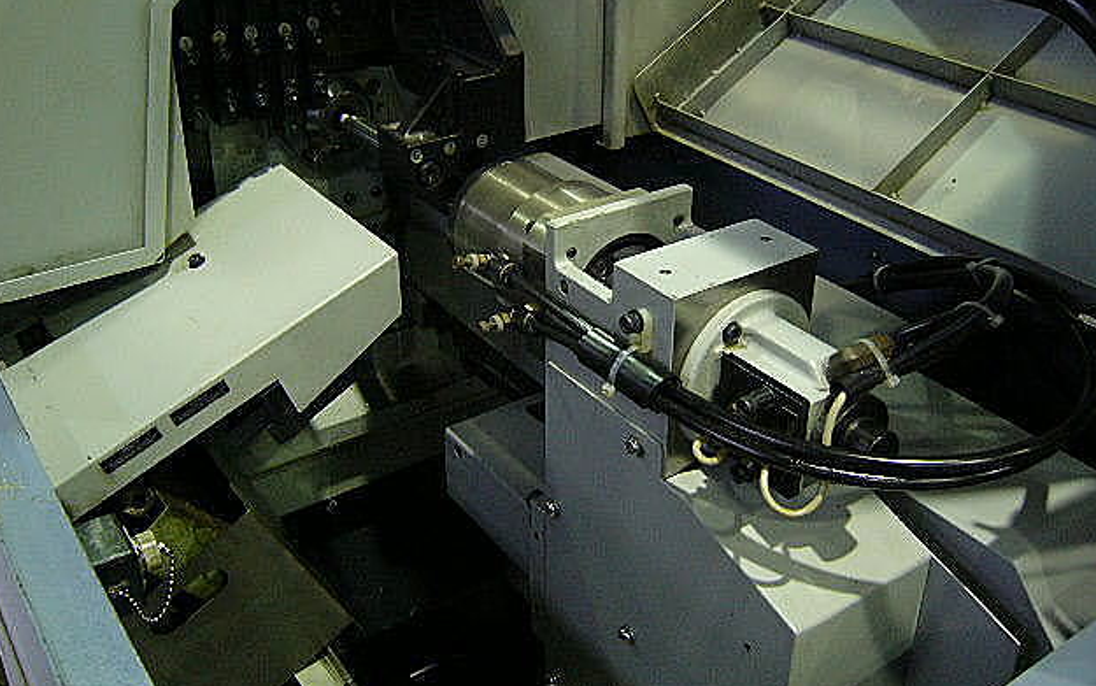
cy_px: 275
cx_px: 551
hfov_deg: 51.5
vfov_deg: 33.5
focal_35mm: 38
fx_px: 1135
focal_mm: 5.8
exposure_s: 1/8
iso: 200
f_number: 2.8
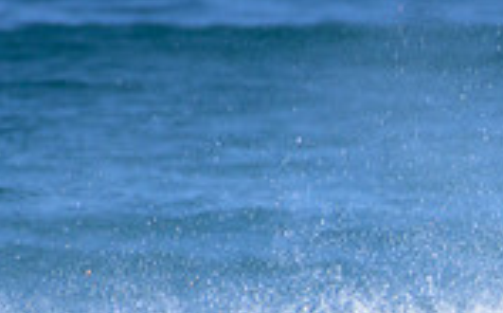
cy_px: 548
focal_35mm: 3345
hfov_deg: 0.6
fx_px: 45782
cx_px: 730
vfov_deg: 0.4
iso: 1600
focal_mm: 1000
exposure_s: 1/2000
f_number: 11
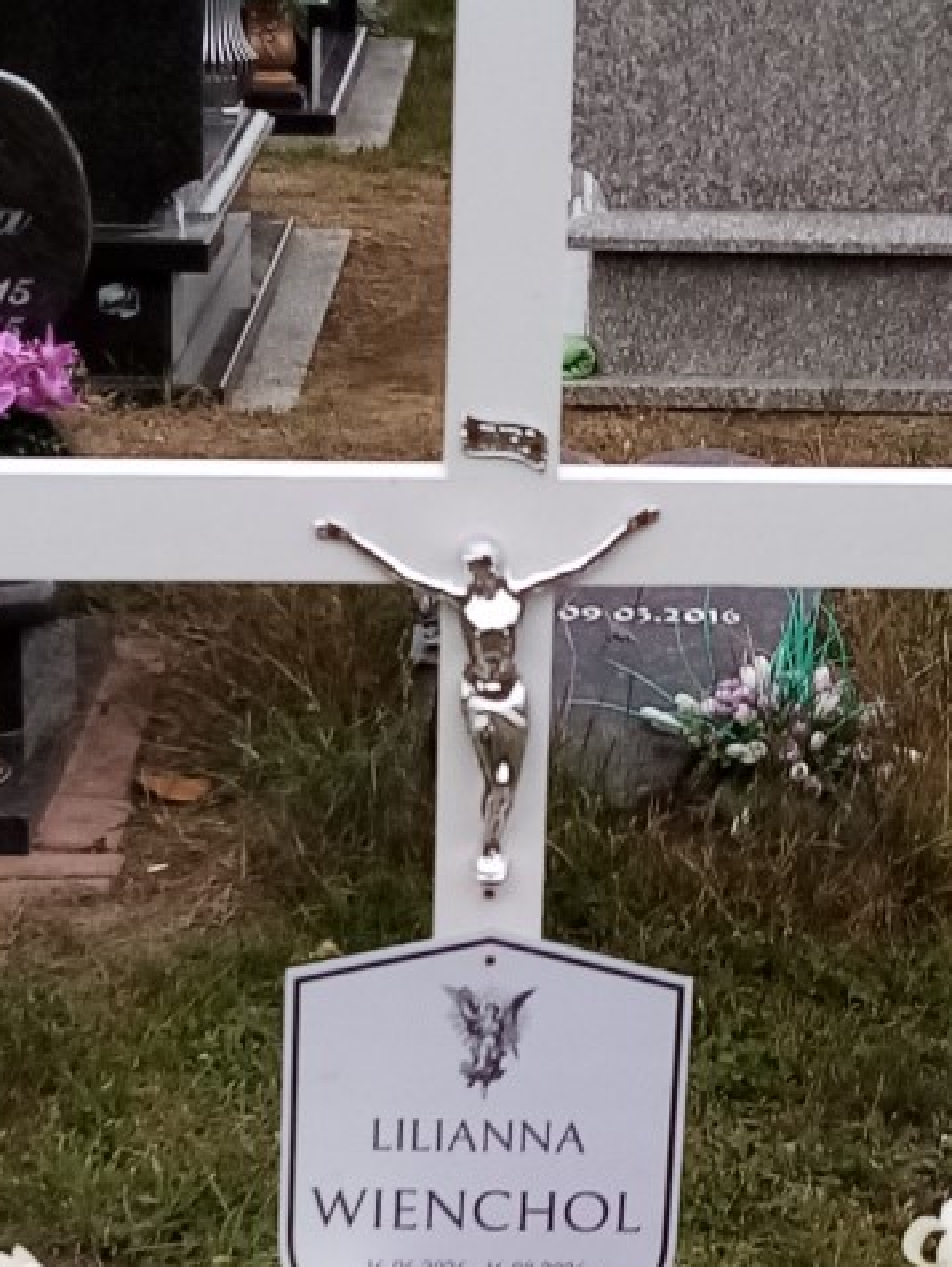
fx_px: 1282
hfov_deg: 40.7
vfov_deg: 52.1
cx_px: 456
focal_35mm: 35
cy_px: 790
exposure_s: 1/831
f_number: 1.8
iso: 107
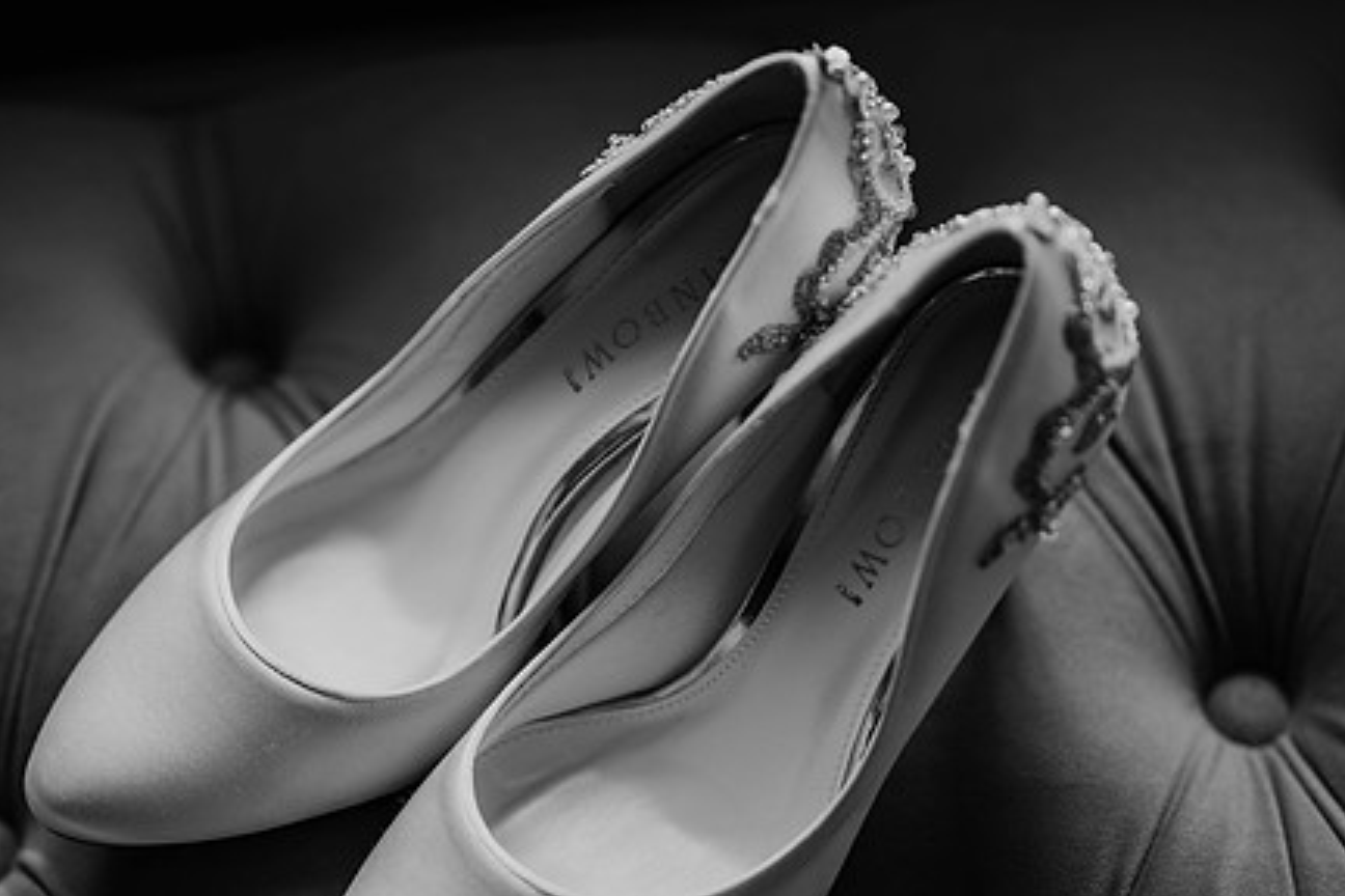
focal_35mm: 114
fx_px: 4259
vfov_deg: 12.0
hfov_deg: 17.9
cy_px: 526
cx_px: 542
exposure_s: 1/125
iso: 100
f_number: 1.8
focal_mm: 85
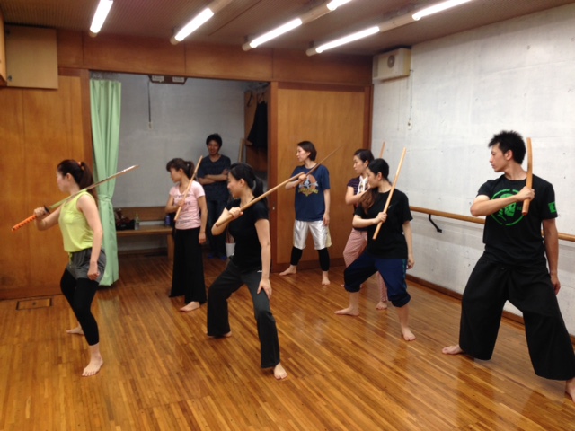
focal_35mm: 33
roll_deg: +0.7
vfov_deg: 42.9
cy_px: 216
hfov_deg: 55.4
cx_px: 288
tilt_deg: -8.7
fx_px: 548
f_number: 2.4
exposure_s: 1/20
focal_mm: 4.12
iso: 64
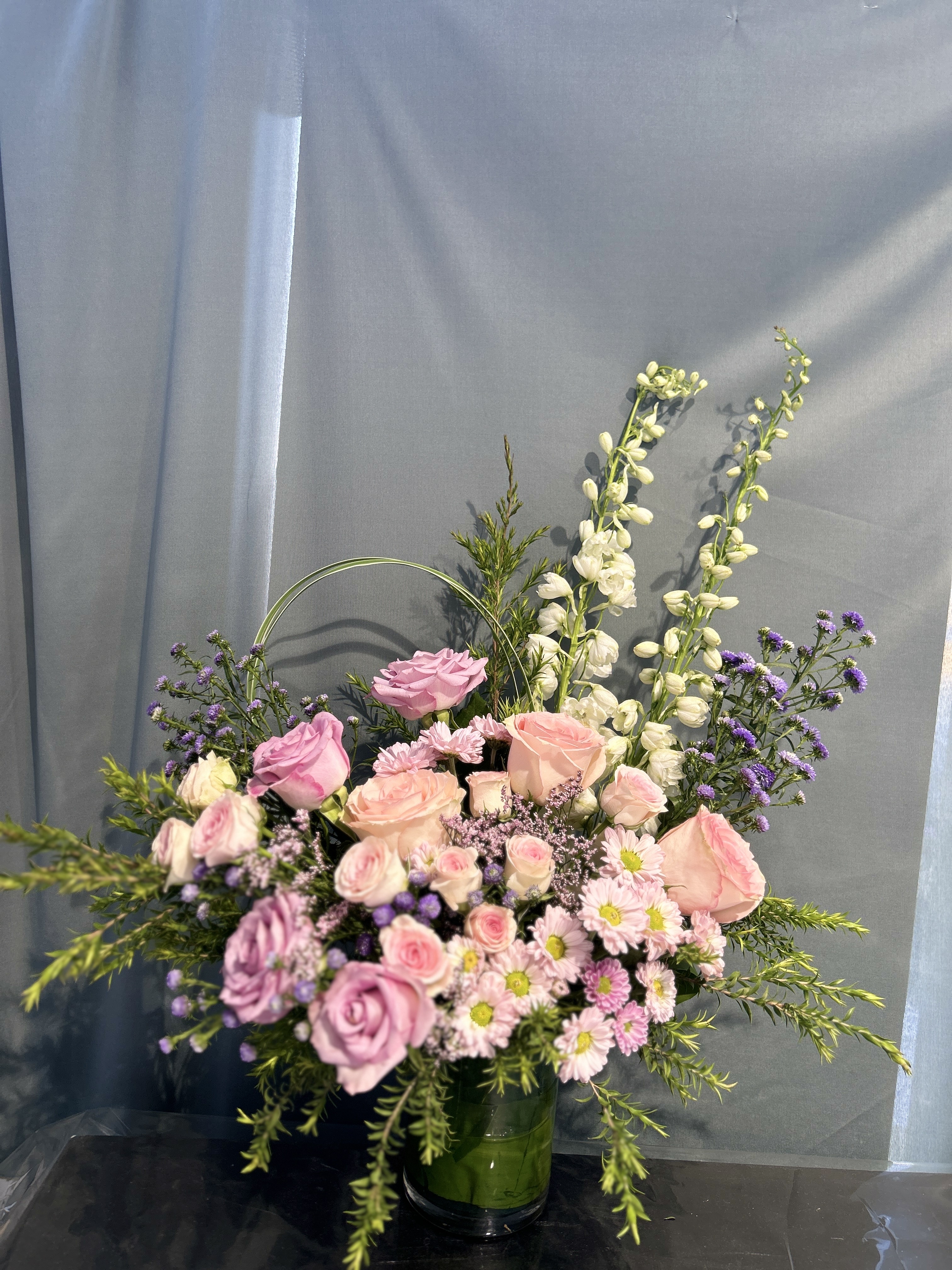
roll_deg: -3.5
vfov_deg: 67.3
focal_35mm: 26
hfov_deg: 53.1
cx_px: 476
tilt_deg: -3.0
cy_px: 635
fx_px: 953
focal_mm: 5.7
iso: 50
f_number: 1.5
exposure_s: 1/120
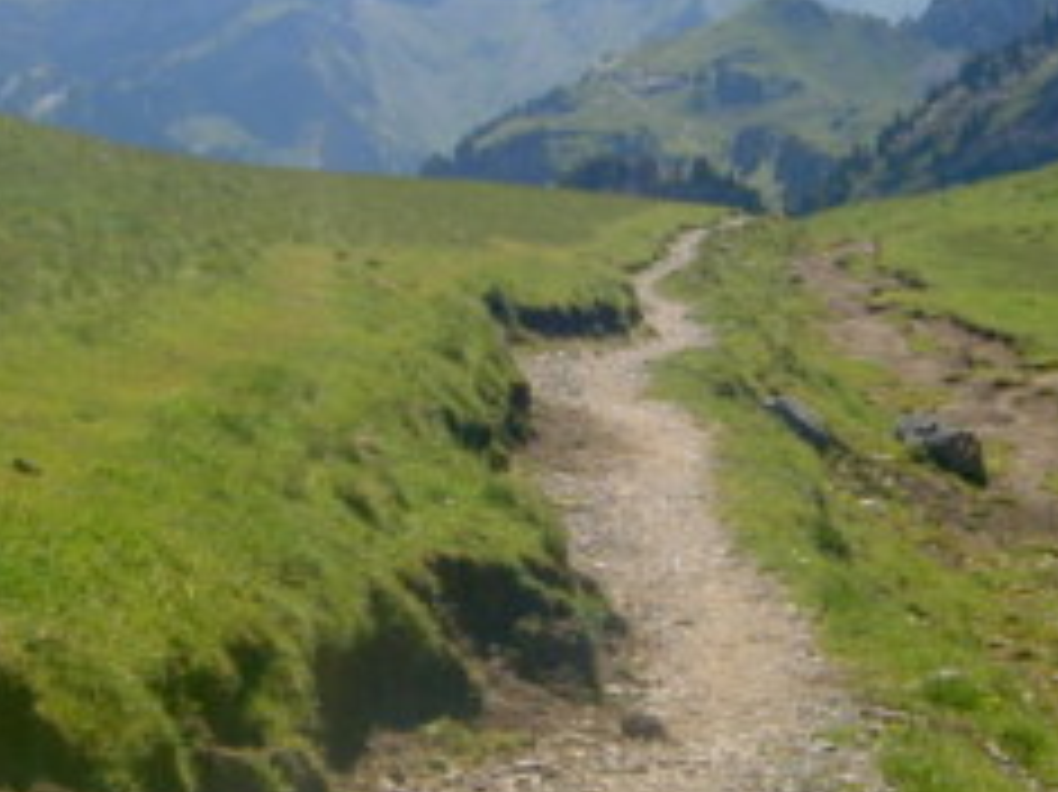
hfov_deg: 18.7
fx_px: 3208
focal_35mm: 105
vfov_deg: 14.1
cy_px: 349
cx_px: 660
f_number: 4.7
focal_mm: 5.6
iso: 50
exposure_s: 1/400
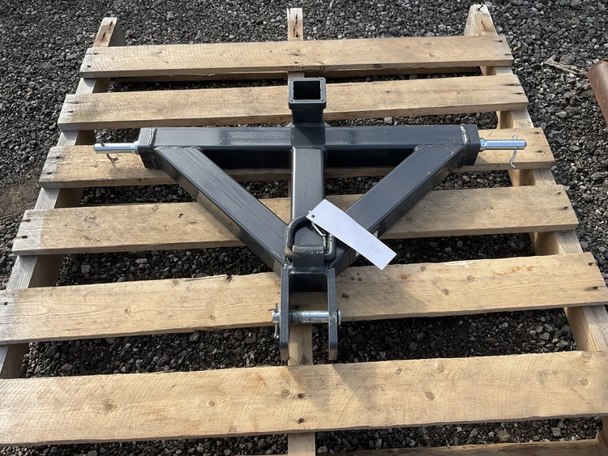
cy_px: 228
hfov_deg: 61.6
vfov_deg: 48.3
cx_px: 304
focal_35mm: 29
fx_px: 510
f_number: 1.8
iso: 25
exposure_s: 1/883
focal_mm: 3
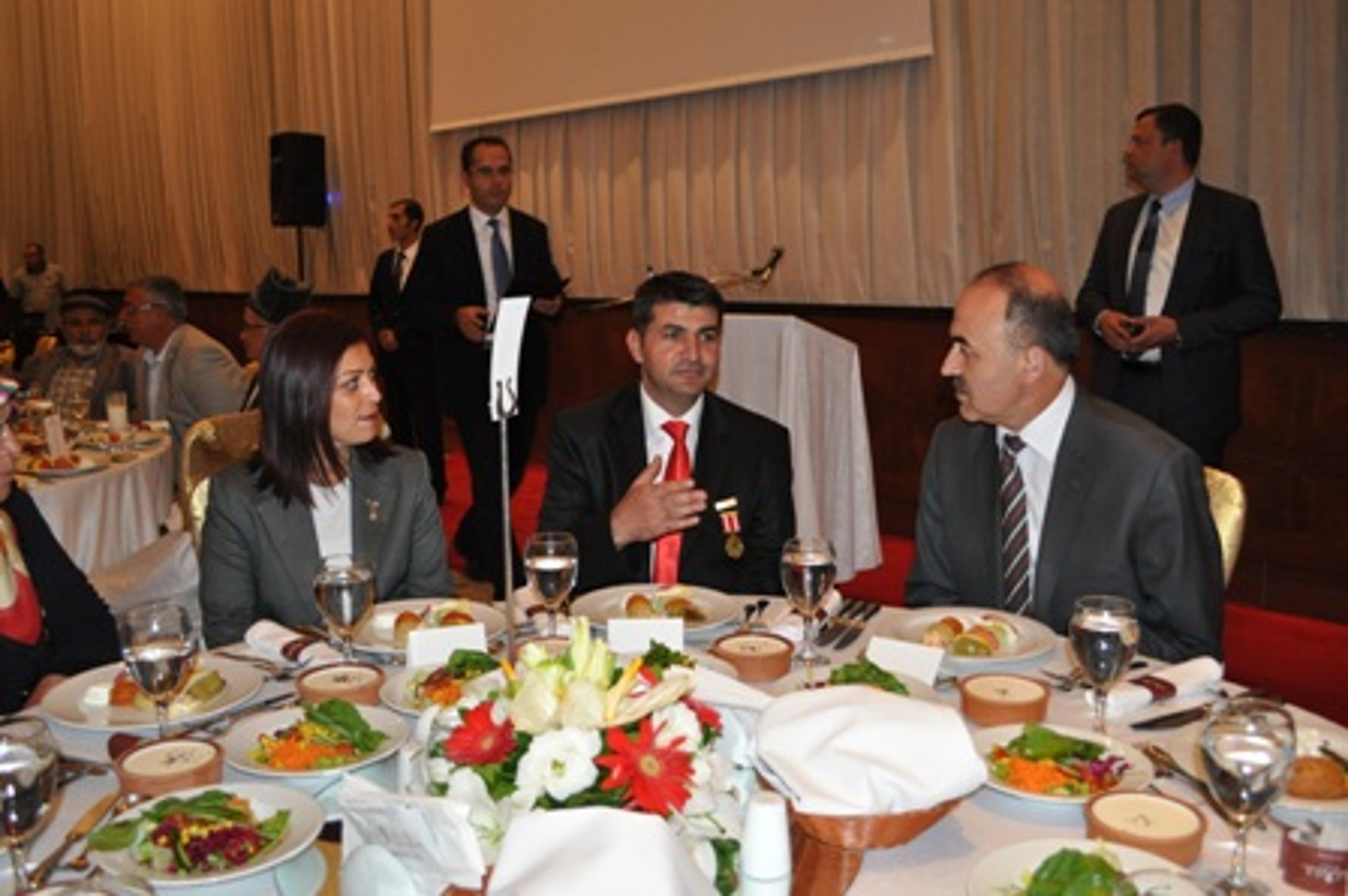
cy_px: 448
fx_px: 1235
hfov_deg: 57.3
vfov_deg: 39.9
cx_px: 674
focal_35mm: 33
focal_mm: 22
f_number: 3.8
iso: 800
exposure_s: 1/60
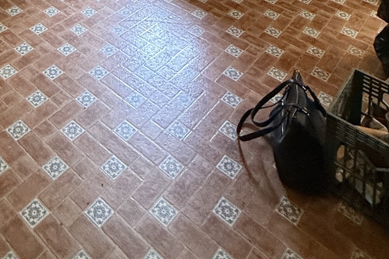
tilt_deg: -2.5
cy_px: -228
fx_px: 465
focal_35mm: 43
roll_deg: -2.0
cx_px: 115
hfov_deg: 44.4
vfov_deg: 20.2
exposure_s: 1/60
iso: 500
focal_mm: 2.22
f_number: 2.2
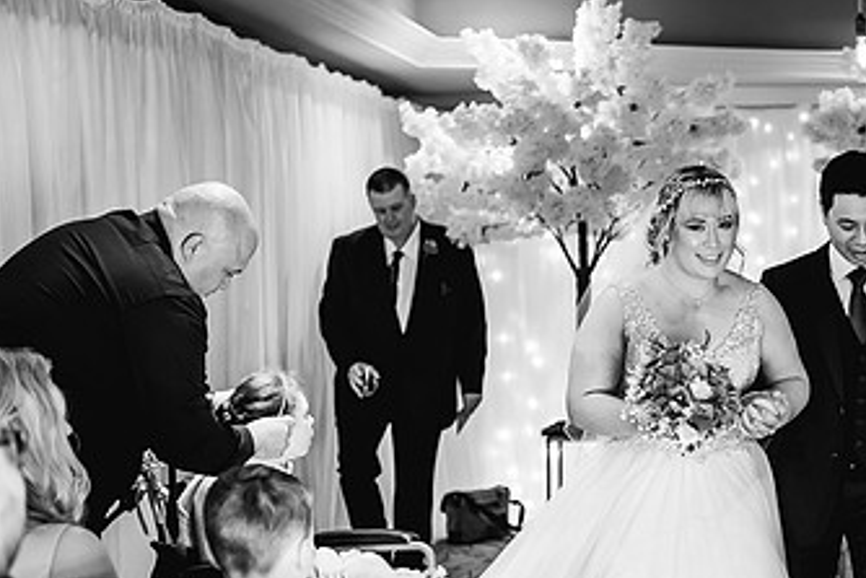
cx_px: 731
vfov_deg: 21.9
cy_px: 351
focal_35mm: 62
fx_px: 1492
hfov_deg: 31.3
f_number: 1.4
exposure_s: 1/250
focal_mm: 35
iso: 2500
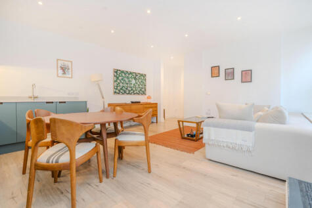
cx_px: 156
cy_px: 104
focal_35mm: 16
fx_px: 139
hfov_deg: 96.7
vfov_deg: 73.8
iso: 500
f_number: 5.6
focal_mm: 16
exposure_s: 1/30
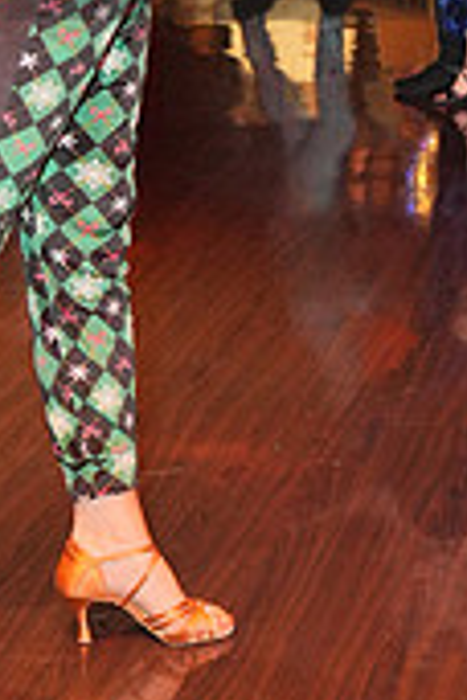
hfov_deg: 12.7
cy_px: -115
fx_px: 2043
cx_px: 576
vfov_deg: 18.5
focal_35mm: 105
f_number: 4
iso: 4000
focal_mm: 31
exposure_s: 1/125
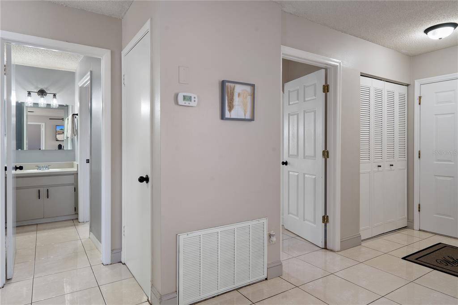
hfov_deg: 81.2
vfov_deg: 59.5
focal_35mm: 21
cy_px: 152
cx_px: 229
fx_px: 267
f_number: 9
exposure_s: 1/2
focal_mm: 21
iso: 320
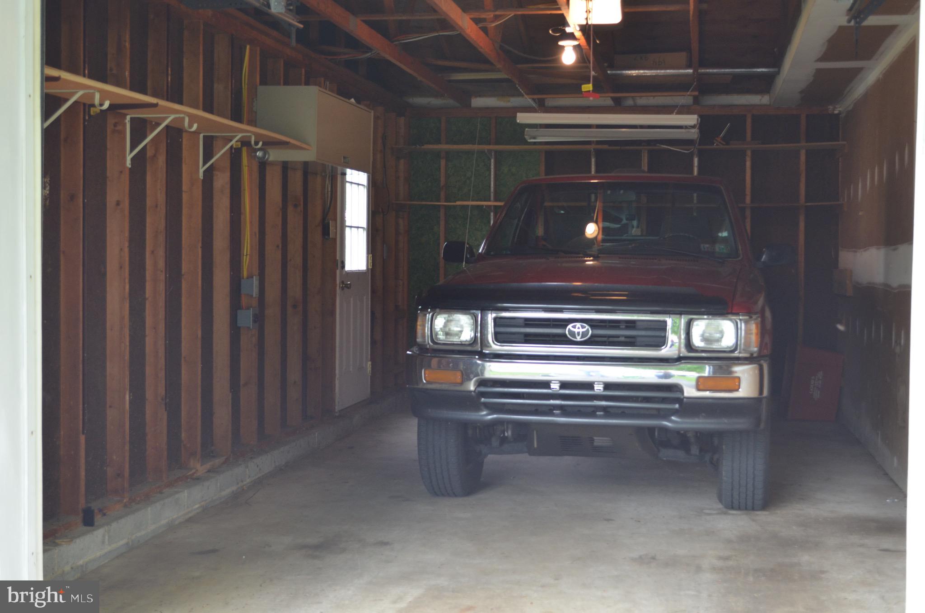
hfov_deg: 41.2
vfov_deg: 27.9
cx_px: 462
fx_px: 1231
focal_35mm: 48
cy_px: 306
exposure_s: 1/60
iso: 500
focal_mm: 32
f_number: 4.8
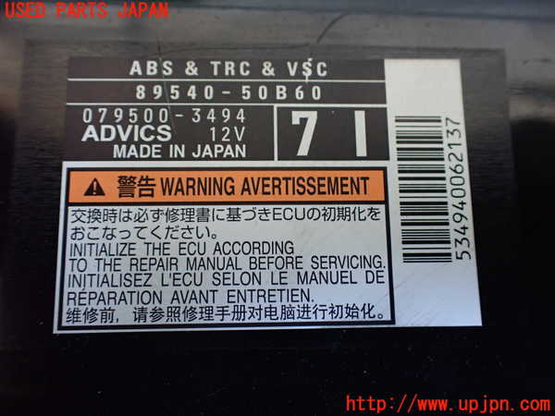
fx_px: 481
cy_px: 208
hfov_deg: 60.0
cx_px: 278
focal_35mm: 30
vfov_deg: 46.8
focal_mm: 5.4
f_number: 2.3
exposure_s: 1/125
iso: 800
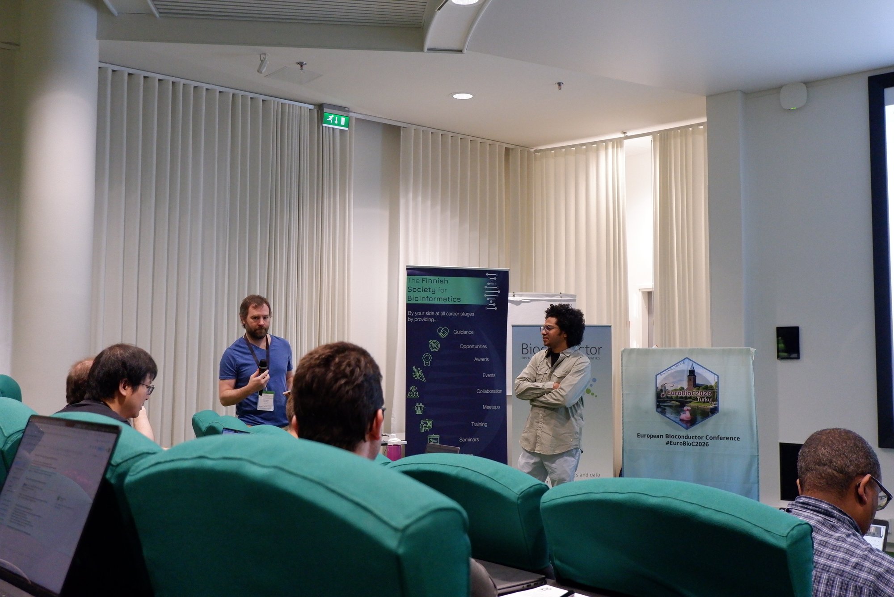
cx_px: 447
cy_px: 298
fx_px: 894
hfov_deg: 53.1
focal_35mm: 36
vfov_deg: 36.9
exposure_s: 1/160
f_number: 4.4
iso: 4000
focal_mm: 24.9
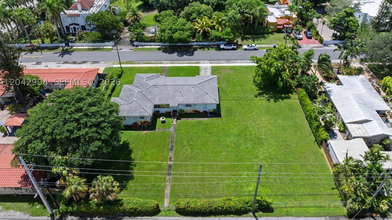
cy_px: 82
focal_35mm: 27
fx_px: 281
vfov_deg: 42.6
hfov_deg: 69.9
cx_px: 199
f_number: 2.8
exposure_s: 1/1600
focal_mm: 12.29
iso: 150
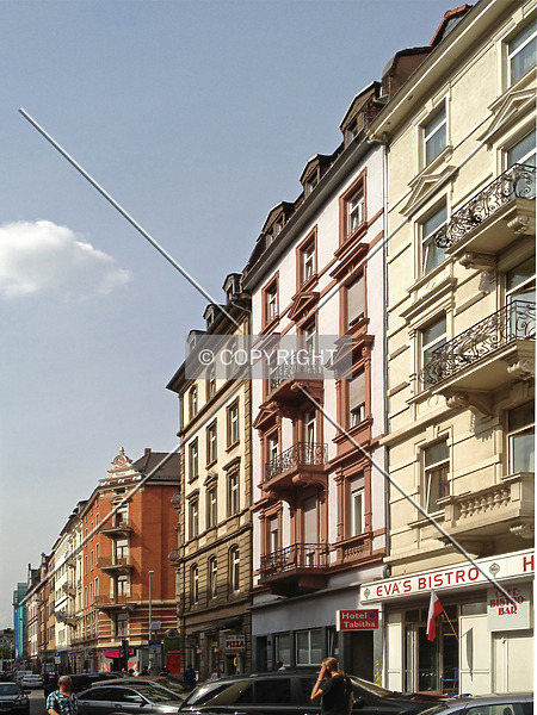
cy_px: 358
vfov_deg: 52.6
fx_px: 724
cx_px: 268
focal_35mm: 35
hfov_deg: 40.7
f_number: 2.4
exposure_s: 1/2045
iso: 64
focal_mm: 4.28
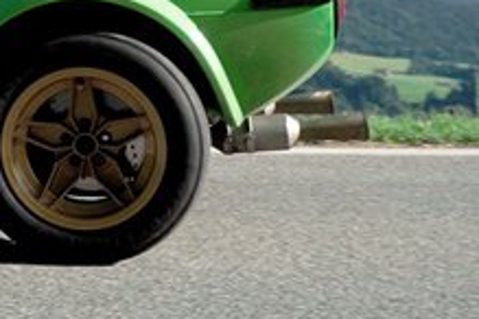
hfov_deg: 17.7
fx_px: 1397
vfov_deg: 13.0
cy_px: 56
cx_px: -214
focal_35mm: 105
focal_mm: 24
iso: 200
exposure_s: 1/500
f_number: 2.8
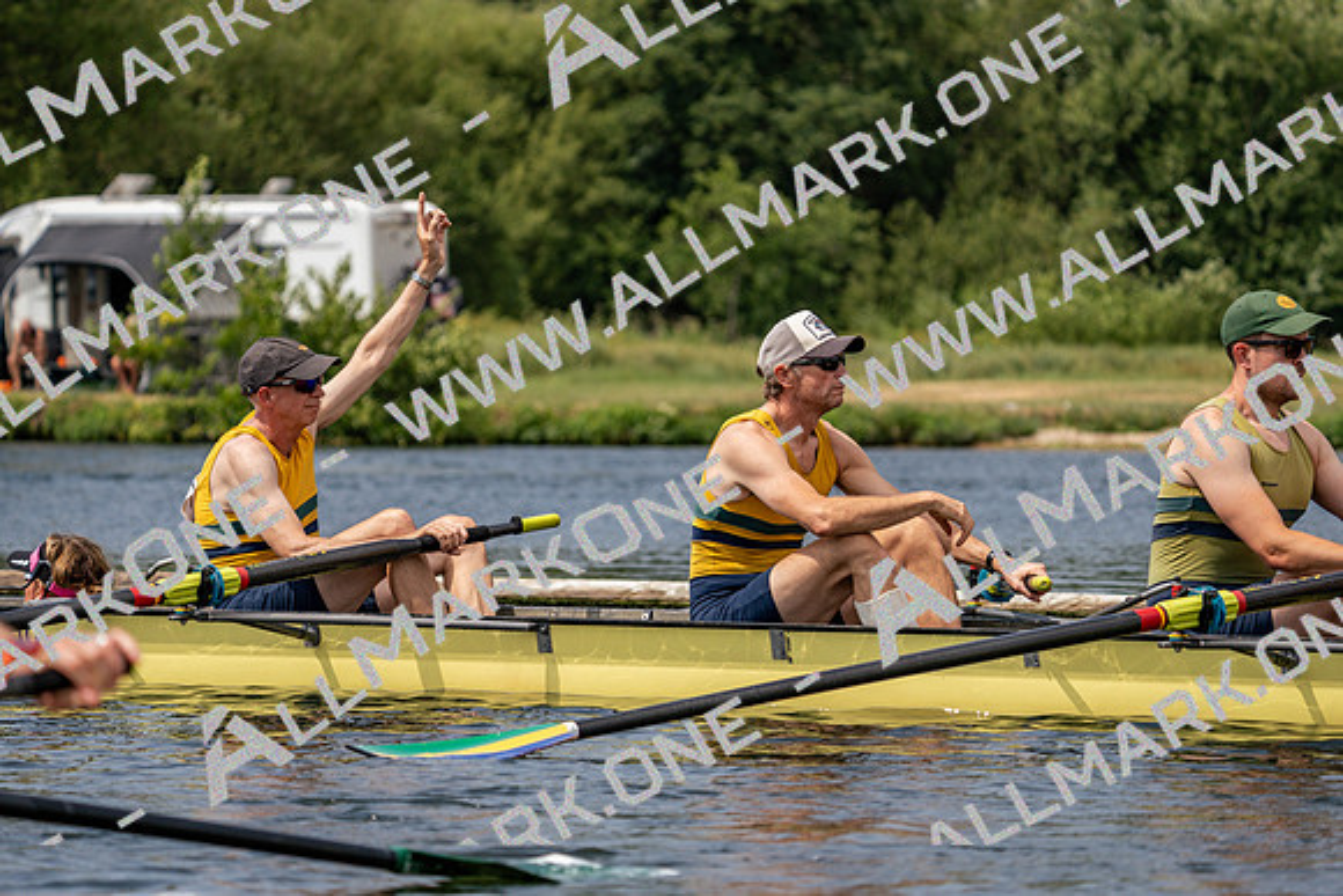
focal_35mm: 200
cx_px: 672
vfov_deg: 6.9
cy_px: 448
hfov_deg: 10.3
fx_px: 7463
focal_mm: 200
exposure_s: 1/1600
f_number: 5.6
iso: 200
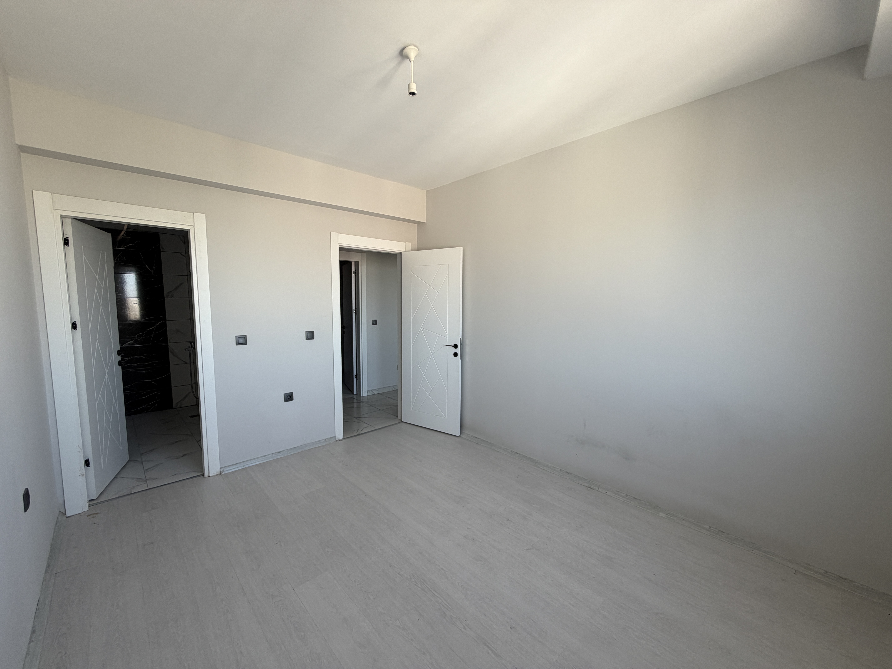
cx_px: 446
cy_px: 334
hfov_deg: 102.1
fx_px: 361
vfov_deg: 85.7
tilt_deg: -5.5
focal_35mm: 14
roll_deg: -0.4
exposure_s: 1/121
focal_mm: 2.22
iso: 80
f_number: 2.2
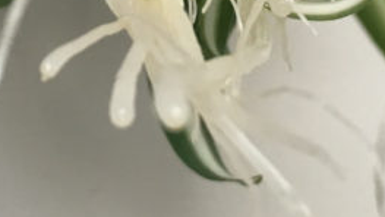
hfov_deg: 17.4
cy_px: -174
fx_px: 1256
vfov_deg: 9.4
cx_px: 167
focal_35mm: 123
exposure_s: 1/30
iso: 40
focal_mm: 4.15
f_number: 2.2
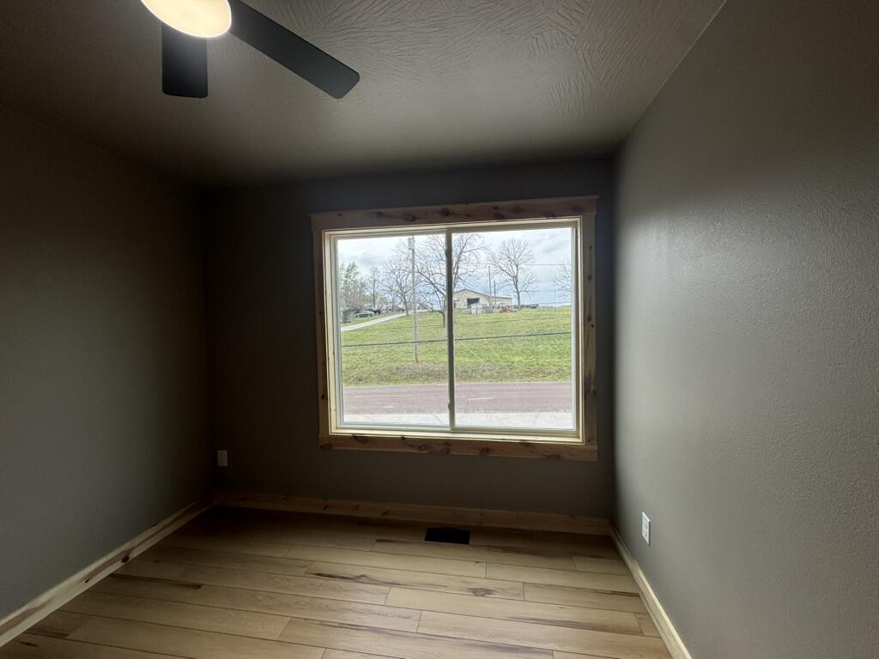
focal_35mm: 14
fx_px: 356
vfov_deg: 85.7
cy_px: 330
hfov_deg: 102.1
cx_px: 440
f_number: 2.2
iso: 50
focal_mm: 2.22
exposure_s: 1/646
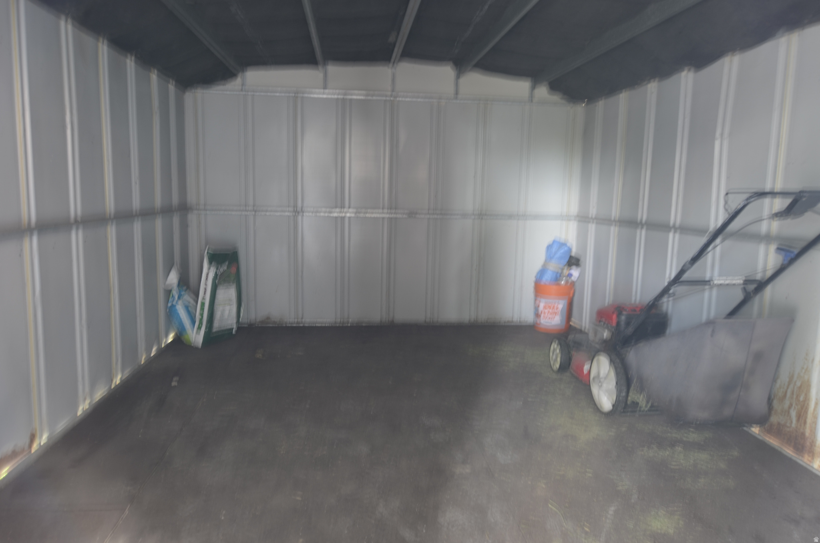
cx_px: 410
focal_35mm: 24
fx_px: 545
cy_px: 272
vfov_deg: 52.9
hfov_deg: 73.9
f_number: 2.8
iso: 100
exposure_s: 1/3
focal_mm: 16
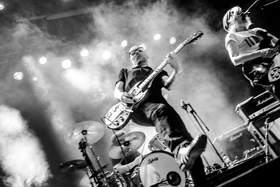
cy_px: 94
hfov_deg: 39.6
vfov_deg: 27.0
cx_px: 140
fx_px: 389
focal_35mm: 50
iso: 2500
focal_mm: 50
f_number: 3.2
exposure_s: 1/80
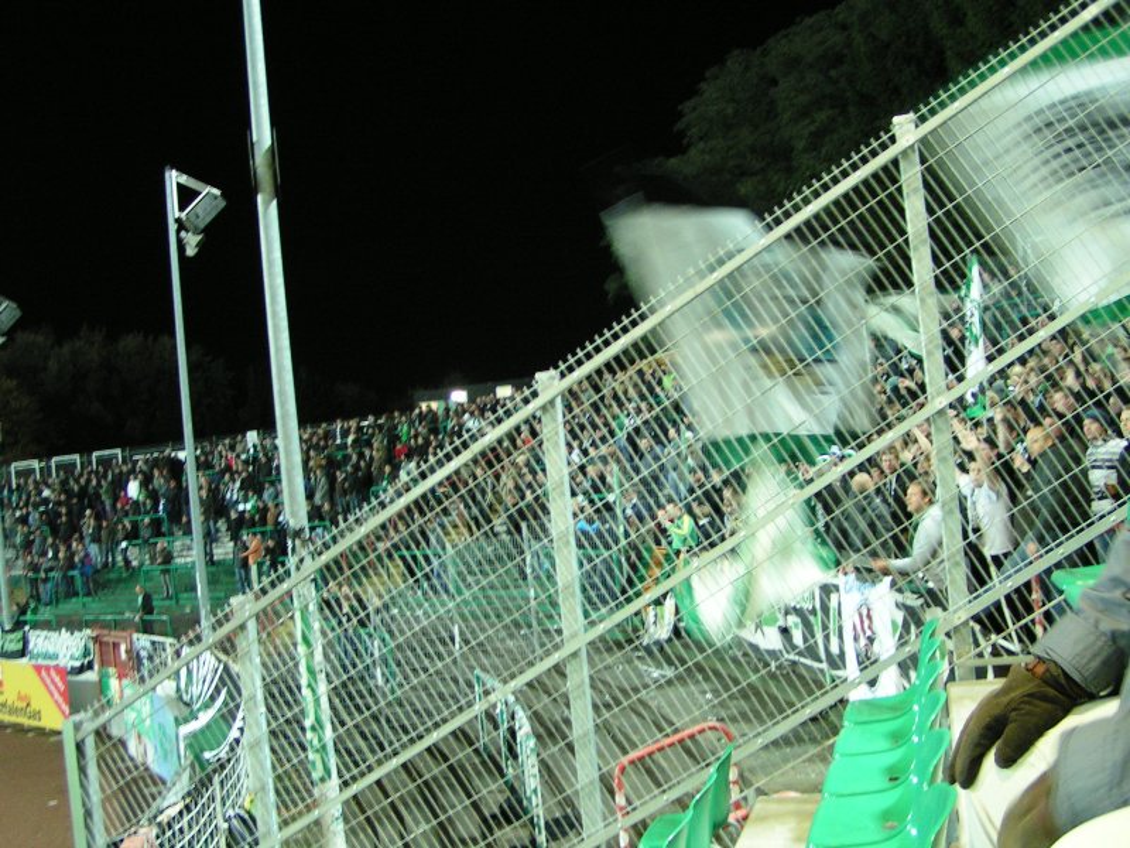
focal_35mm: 38
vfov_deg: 37.7
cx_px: 565
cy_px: 424
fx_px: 1240
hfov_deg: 49.0
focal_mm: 5.8
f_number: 2.8
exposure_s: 1/8
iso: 200
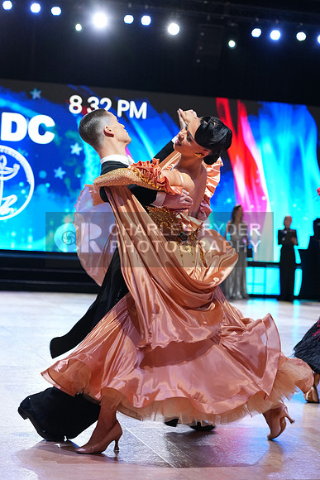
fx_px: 973
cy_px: 240
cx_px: 160
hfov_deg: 18.7
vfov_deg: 27.7
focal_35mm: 73
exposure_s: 1/320
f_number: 4
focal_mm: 73
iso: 2500
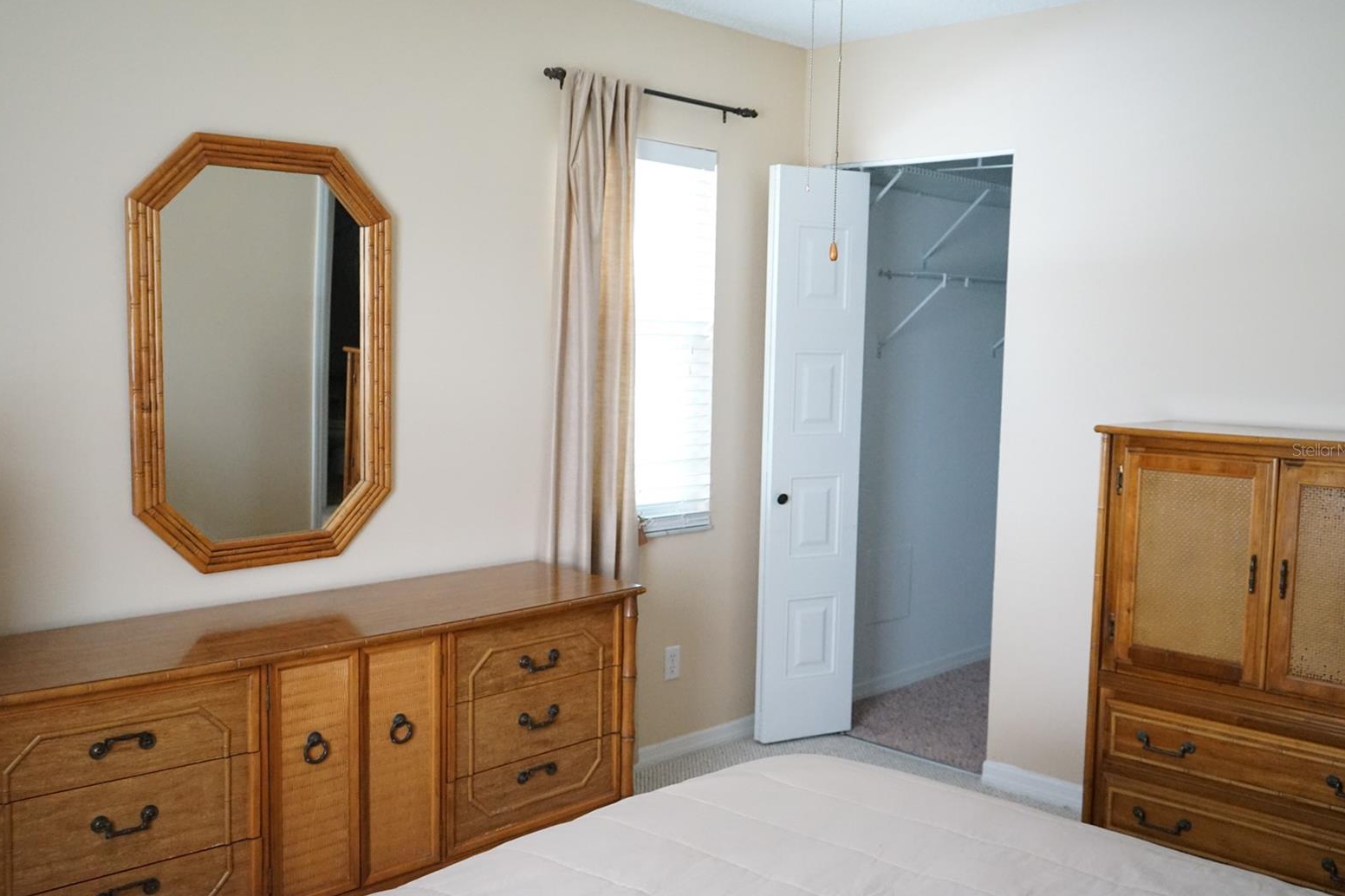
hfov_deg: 57.2
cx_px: 676
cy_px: 450
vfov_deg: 40.0
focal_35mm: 33
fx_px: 1233
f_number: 4.5
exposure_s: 1/15
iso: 6400
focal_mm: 32
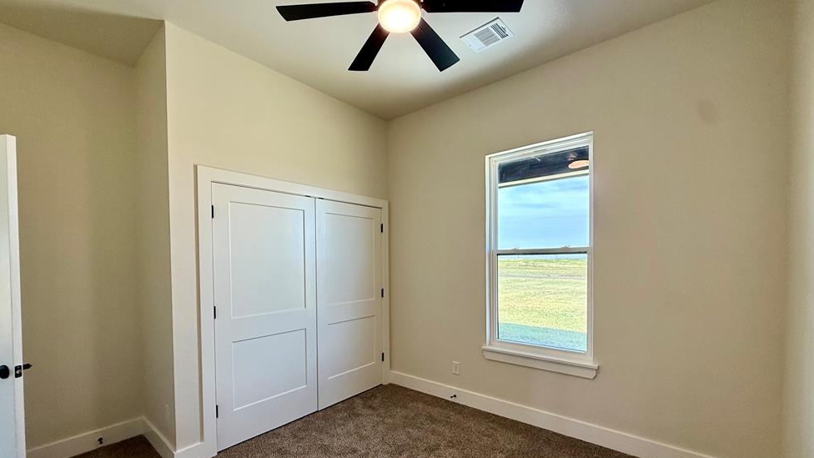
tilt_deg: -1.1
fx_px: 345
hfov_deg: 99.4
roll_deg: +0.7
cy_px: 268
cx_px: 398
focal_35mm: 16
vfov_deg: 66.6
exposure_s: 1/120
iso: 64
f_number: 2.2
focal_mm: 2.22
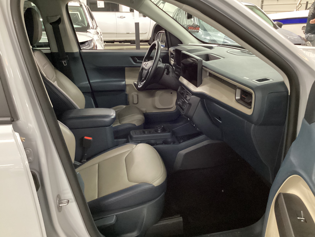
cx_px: 158
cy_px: 118
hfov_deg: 58.4
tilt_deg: -21.9
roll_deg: +0.8
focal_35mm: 31
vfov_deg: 45.4
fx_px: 282
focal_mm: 3.3
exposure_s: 1/24
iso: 800
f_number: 2.4
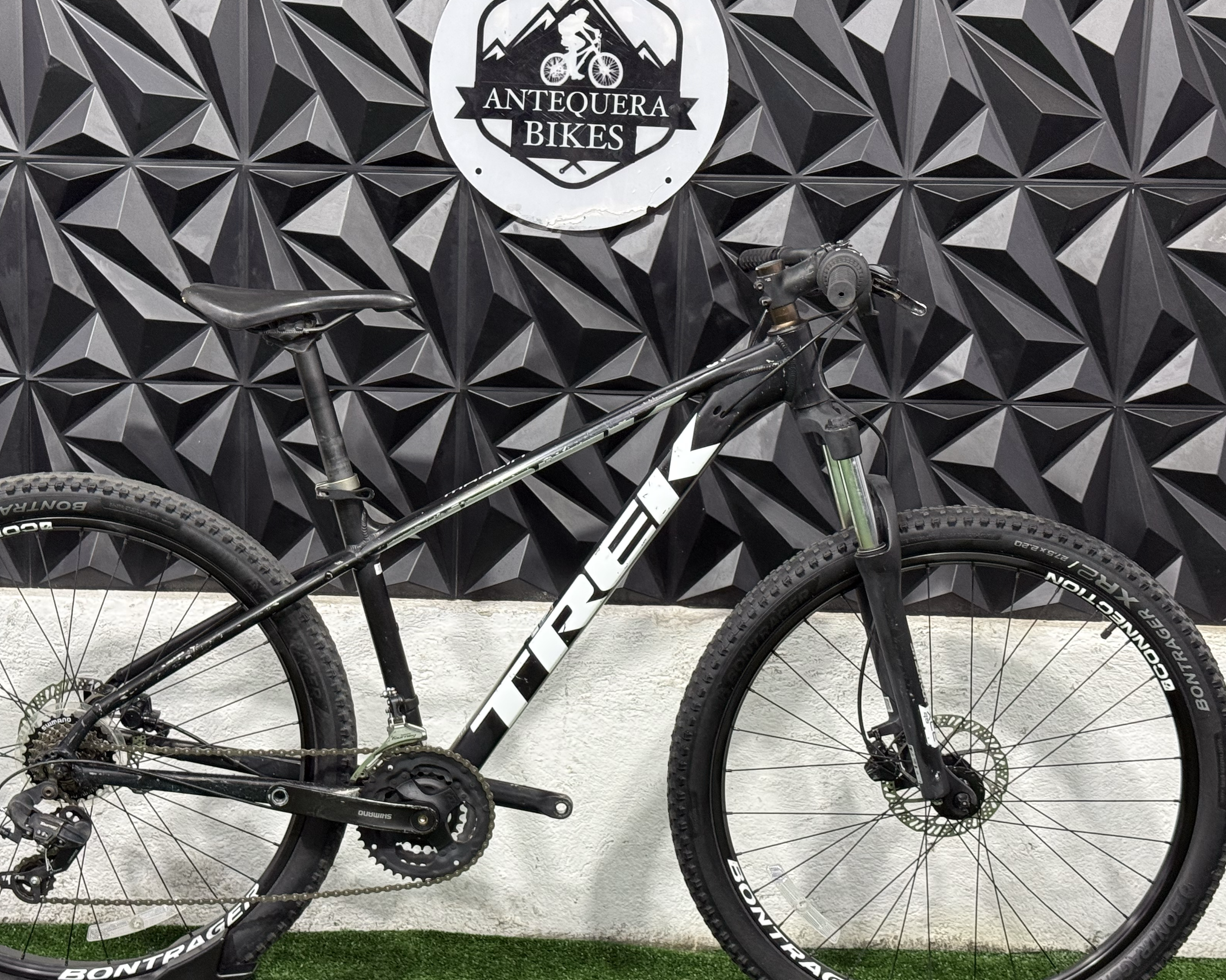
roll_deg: -1.6
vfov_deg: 25.8
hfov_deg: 31.9
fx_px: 2141
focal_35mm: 59
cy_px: 520
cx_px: 506
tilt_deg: -9.8
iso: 200
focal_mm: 6.76
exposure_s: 1/60
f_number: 1.78
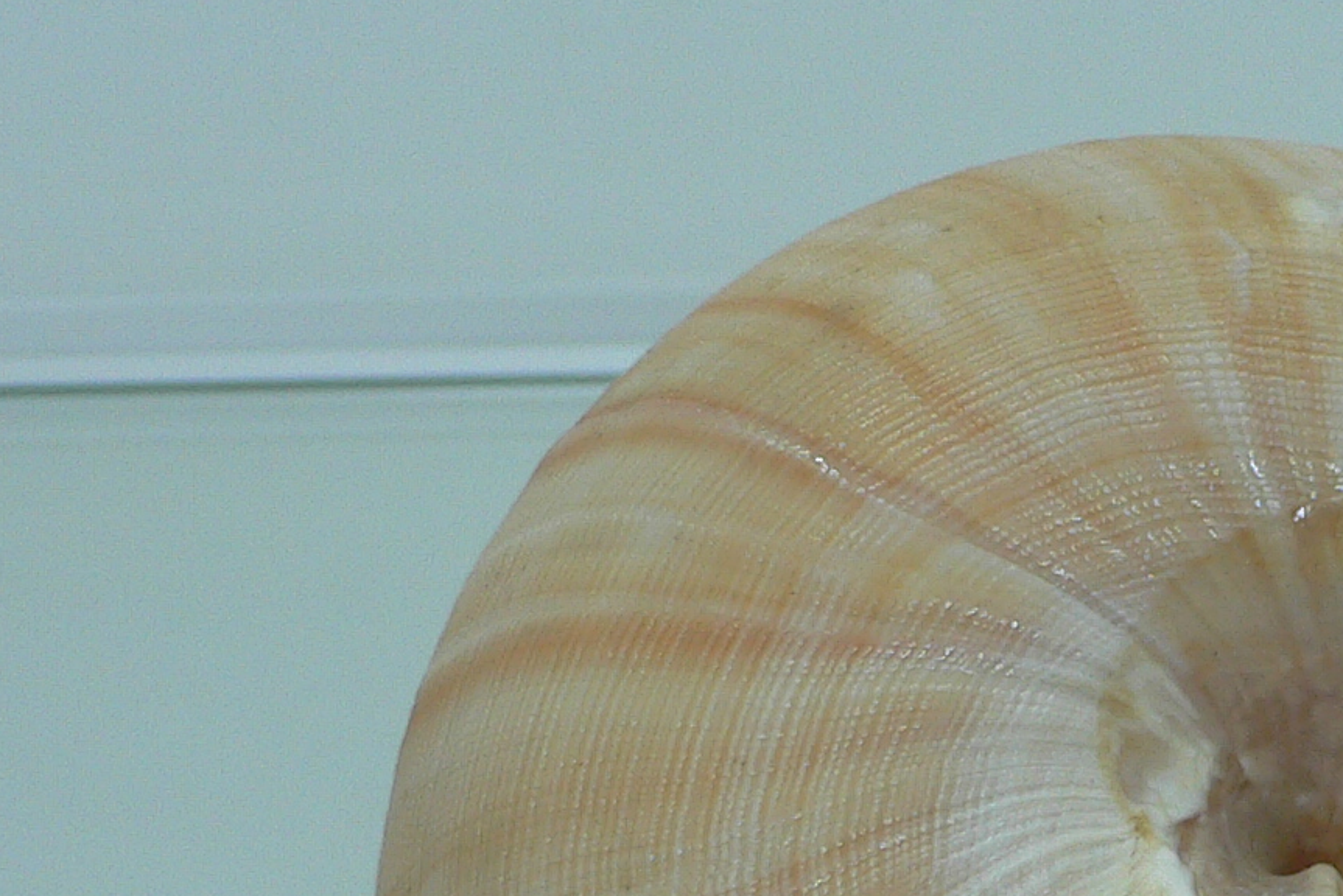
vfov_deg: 15.6
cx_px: 1315
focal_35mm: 85
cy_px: 999
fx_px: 3172
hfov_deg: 23.0
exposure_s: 1/60
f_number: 2.8
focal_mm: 4.6
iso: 80
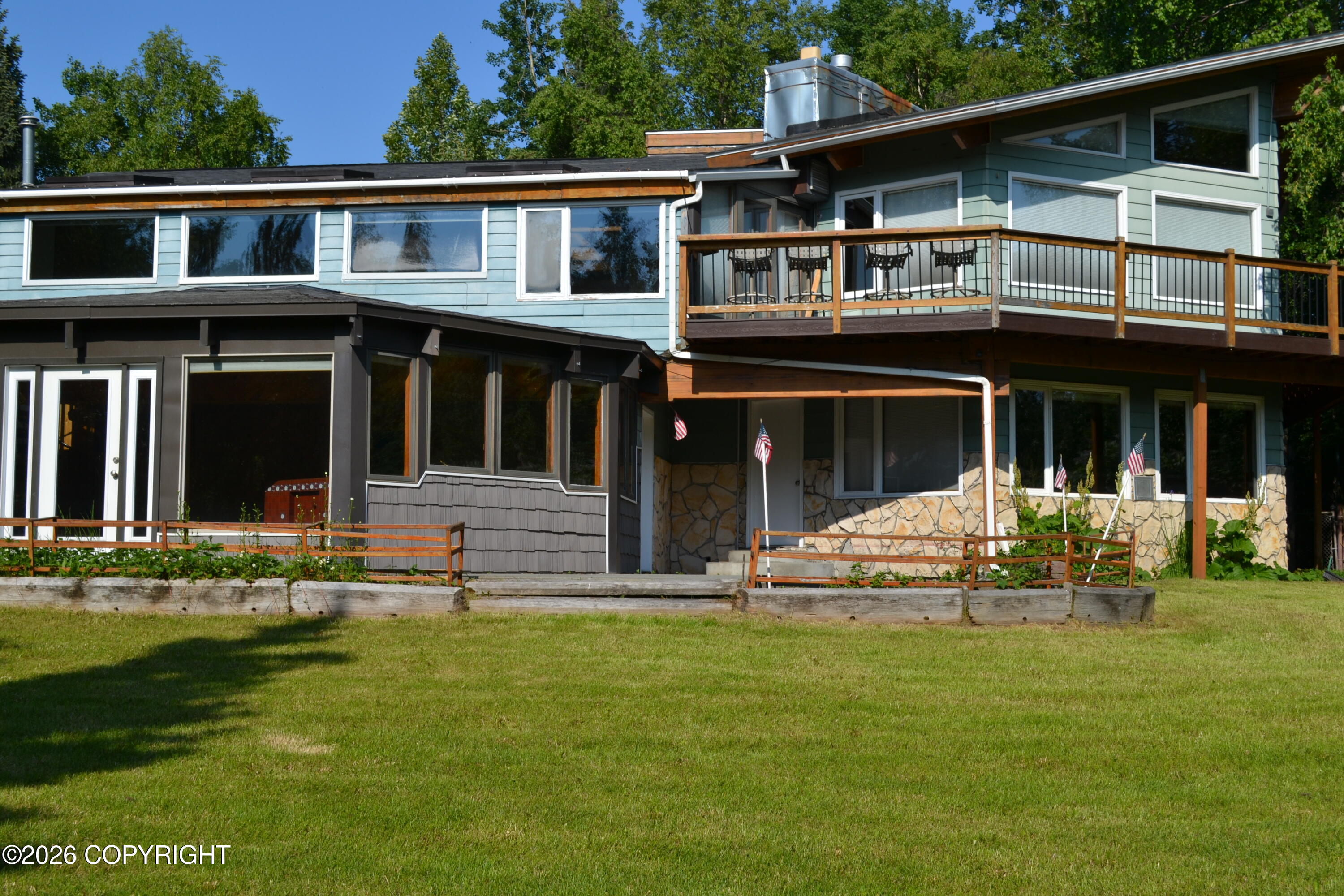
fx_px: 1568
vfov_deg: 31.9
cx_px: 672
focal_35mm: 42
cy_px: 448
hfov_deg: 46.4
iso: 100
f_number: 8
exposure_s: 1/250
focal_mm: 28
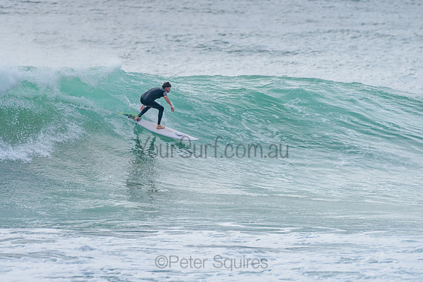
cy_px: 116
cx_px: 164
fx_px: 7196
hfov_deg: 3.4
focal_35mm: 612
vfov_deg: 2.2
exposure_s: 1/2000
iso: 400
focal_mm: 500
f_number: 5.6
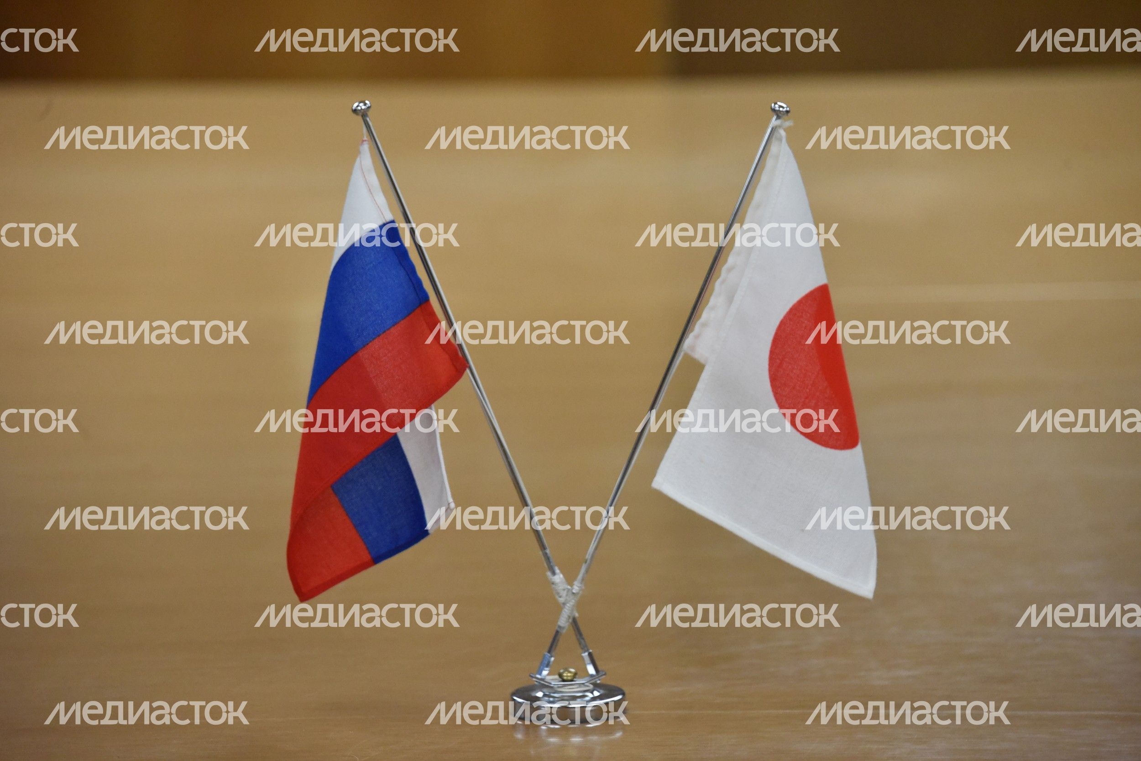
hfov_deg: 8.9
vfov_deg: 6.0
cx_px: 570
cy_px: 380
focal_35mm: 230
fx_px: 7291
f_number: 6.3
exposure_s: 1/320
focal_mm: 230
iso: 4000
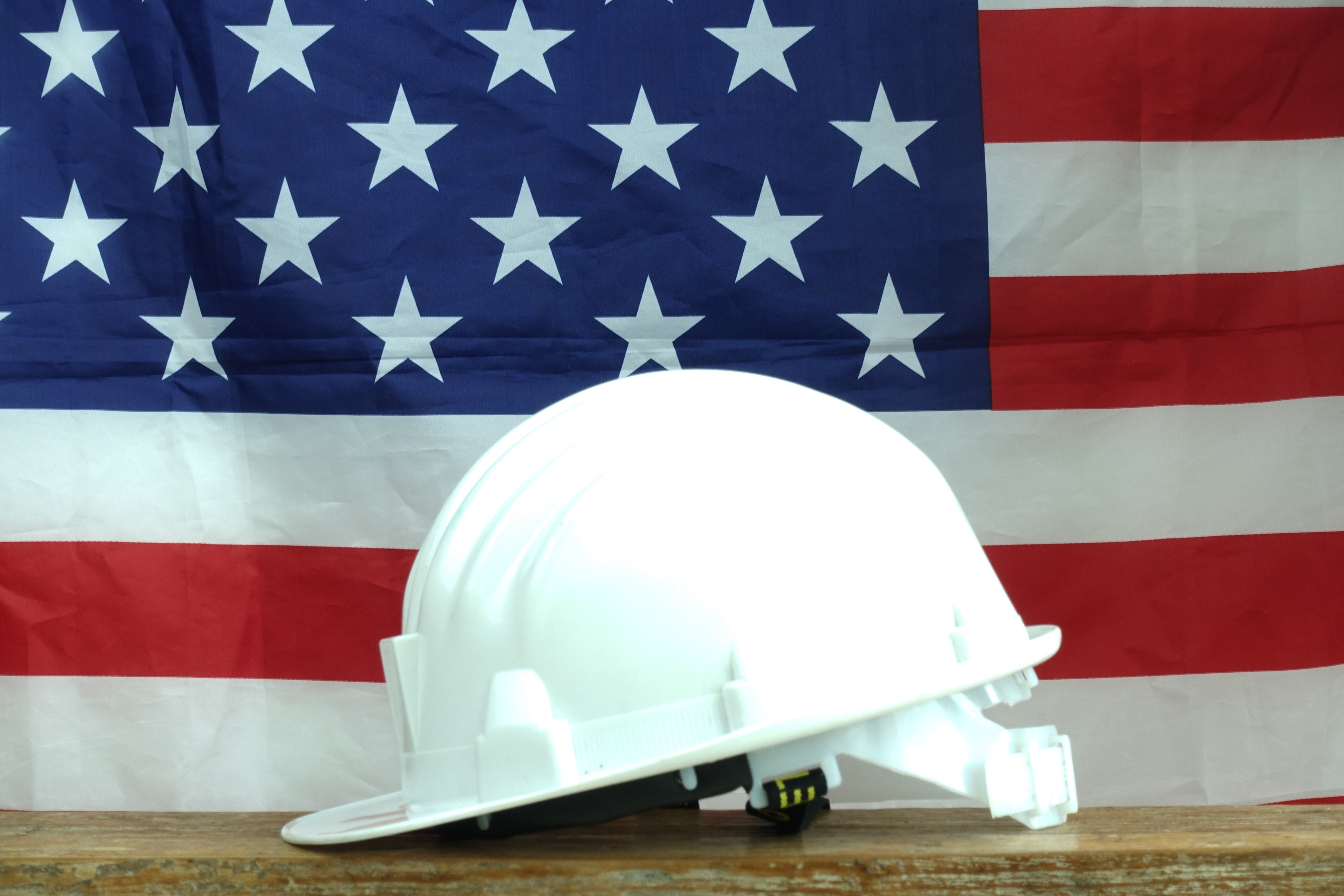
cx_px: 672
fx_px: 2613
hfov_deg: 28.8
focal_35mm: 70
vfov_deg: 19.5
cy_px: 448
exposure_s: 1/13
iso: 100
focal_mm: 25.7
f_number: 8
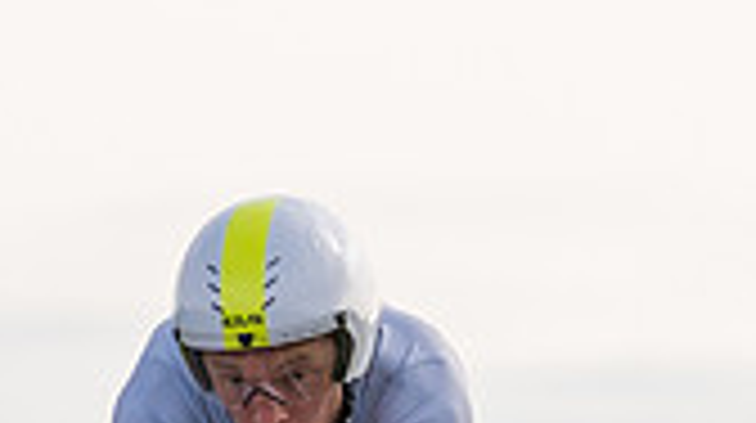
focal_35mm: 687
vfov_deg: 1.8
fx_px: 13754
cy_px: 797
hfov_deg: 3.1
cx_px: 107
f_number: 3.2
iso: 100
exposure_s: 1/1000
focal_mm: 106
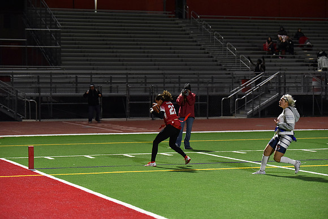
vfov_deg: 13.0
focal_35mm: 105
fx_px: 957
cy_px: 110
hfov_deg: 19.5
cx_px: 164
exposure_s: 1/640
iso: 5600
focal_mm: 105
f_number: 2.8
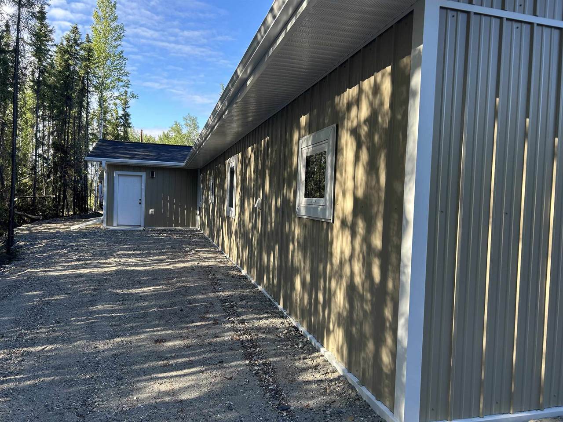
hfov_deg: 67.3
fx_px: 423
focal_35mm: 26
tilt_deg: -2.3
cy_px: 211
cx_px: 282
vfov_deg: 53.1
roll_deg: -2.1
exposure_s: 1/499
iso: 50
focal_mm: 5.7
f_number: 1.5
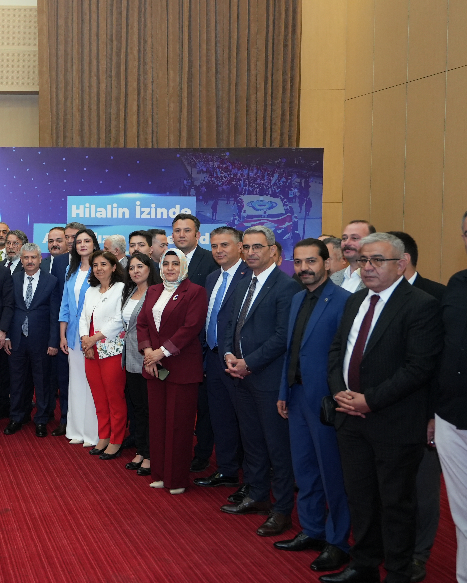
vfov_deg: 38.7
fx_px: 829
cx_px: -81
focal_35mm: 48
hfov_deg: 27.9
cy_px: 267
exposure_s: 1/160
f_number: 2.8
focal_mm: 24
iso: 1600
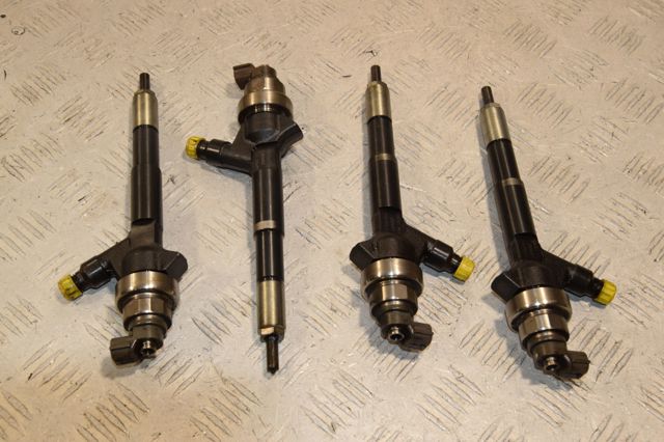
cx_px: 332
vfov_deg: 25.7
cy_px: 221
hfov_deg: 37.9
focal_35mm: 52
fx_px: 968
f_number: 11
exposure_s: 1/100
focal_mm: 35
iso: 800
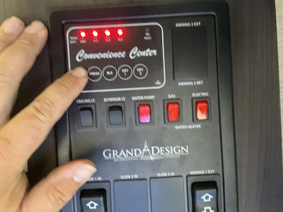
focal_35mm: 29
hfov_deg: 61.7
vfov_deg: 48.2
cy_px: 106
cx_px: 142
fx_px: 237
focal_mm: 3
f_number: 1.8
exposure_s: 1/30
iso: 320
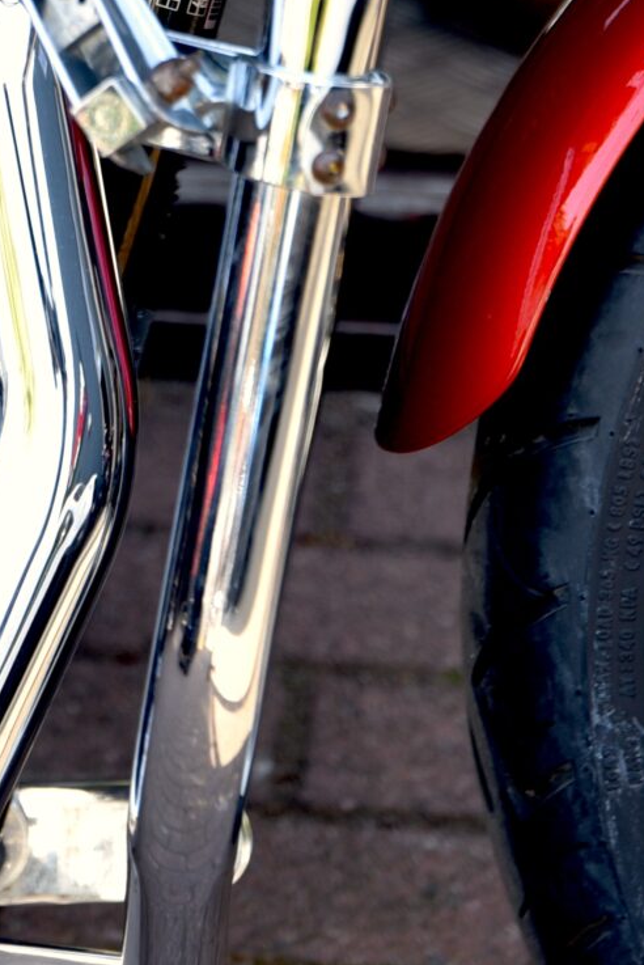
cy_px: -352
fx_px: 6514
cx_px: -43
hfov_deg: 5.6
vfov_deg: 8.3
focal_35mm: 243
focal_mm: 70
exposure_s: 1/60
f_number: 4
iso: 100
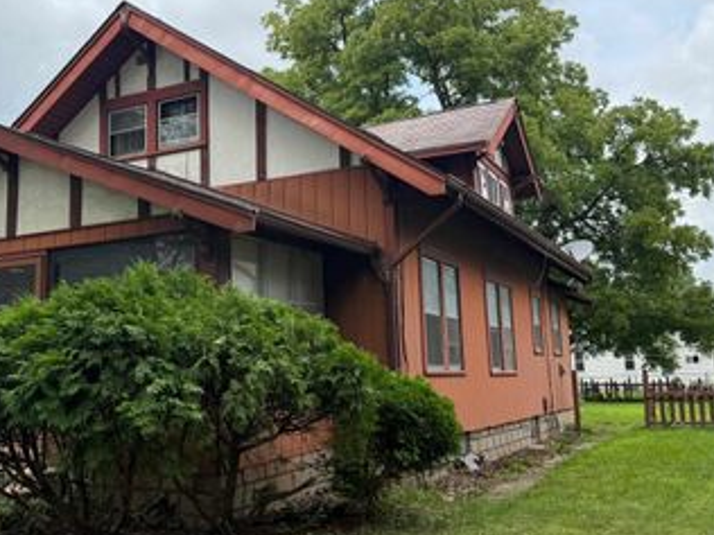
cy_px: 252
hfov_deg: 48.9
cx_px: 332
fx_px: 784
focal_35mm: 38
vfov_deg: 37.7
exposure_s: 1/1770
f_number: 1.78
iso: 80
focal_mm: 6.76
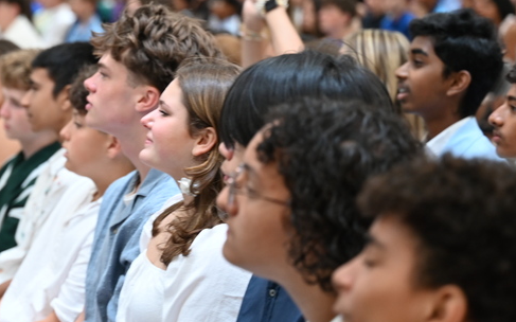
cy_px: 78
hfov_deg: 13.8
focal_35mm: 150
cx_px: 19
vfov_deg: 8.7
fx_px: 2109
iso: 900
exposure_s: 1/125
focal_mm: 70
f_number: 2.8
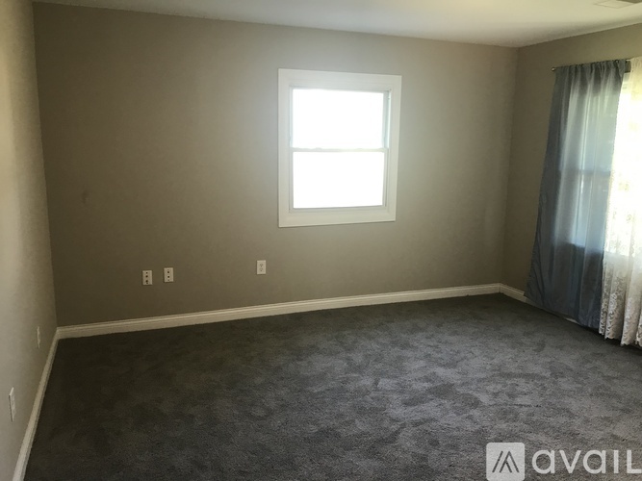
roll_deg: -0.3
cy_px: 240
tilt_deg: -10.0
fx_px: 519
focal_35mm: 28
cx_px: 321
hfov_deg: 63.5
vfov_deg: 49.7
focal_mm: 3.99
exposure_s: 1/20
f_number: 1.8
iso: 40
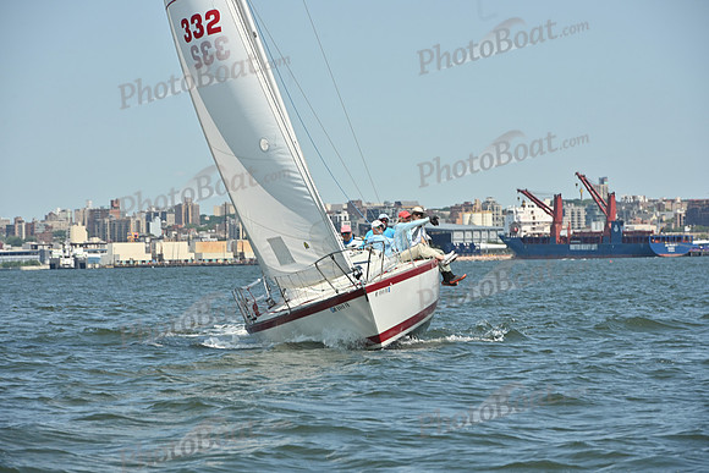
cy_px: 236
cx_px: 354
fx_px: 3940
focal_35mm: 200
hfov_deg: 10.3
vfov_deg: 6.9
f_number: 11
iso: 320
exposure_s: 1/1000
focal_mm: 200
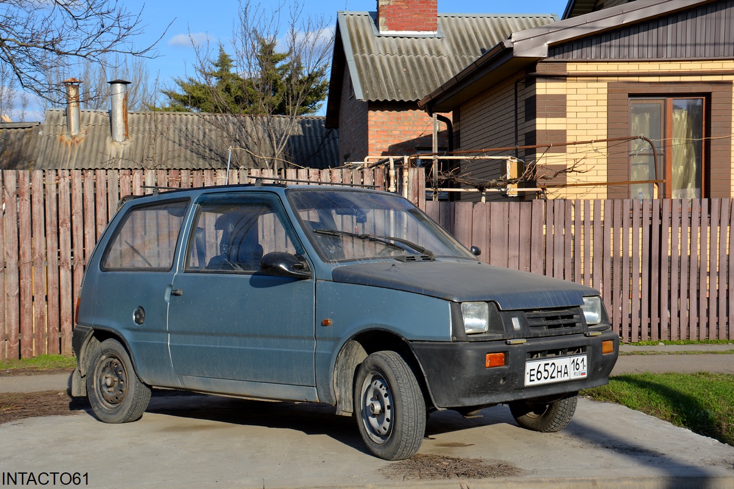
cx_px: 367
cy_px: 244
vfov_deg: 28.1
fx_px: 978
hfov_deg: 41.1
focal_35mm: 48
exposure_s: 1/250
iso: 125
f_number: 8
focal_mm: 32
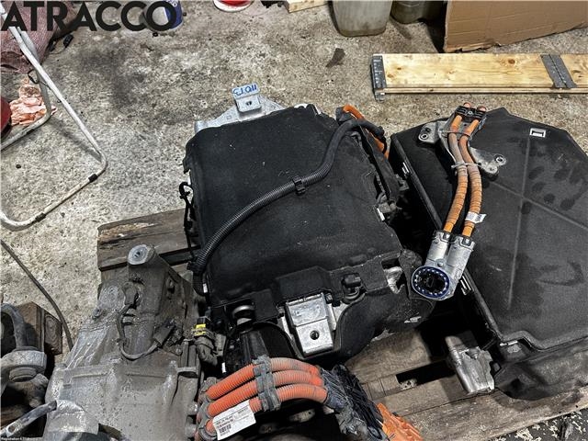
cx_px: 294
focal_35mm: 24
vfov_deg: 56.8
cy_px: 220
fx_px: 408
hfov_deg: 71.6
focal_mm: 6.86
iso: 250
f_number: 1.78
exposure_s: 1/100
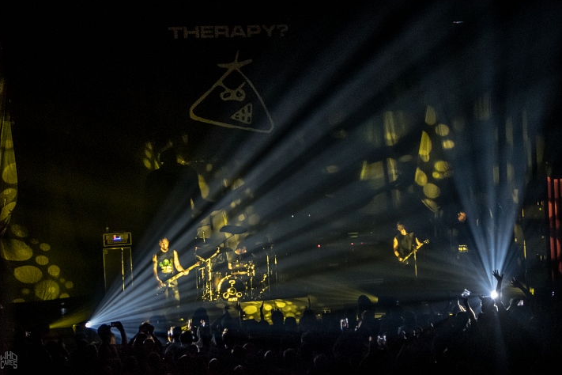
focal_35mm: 76
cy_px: 186
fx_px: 1186
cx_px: 279
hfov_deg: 26.7
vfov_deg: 17.9
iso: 3200
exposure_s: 1/80
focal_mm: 50
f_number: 2.8
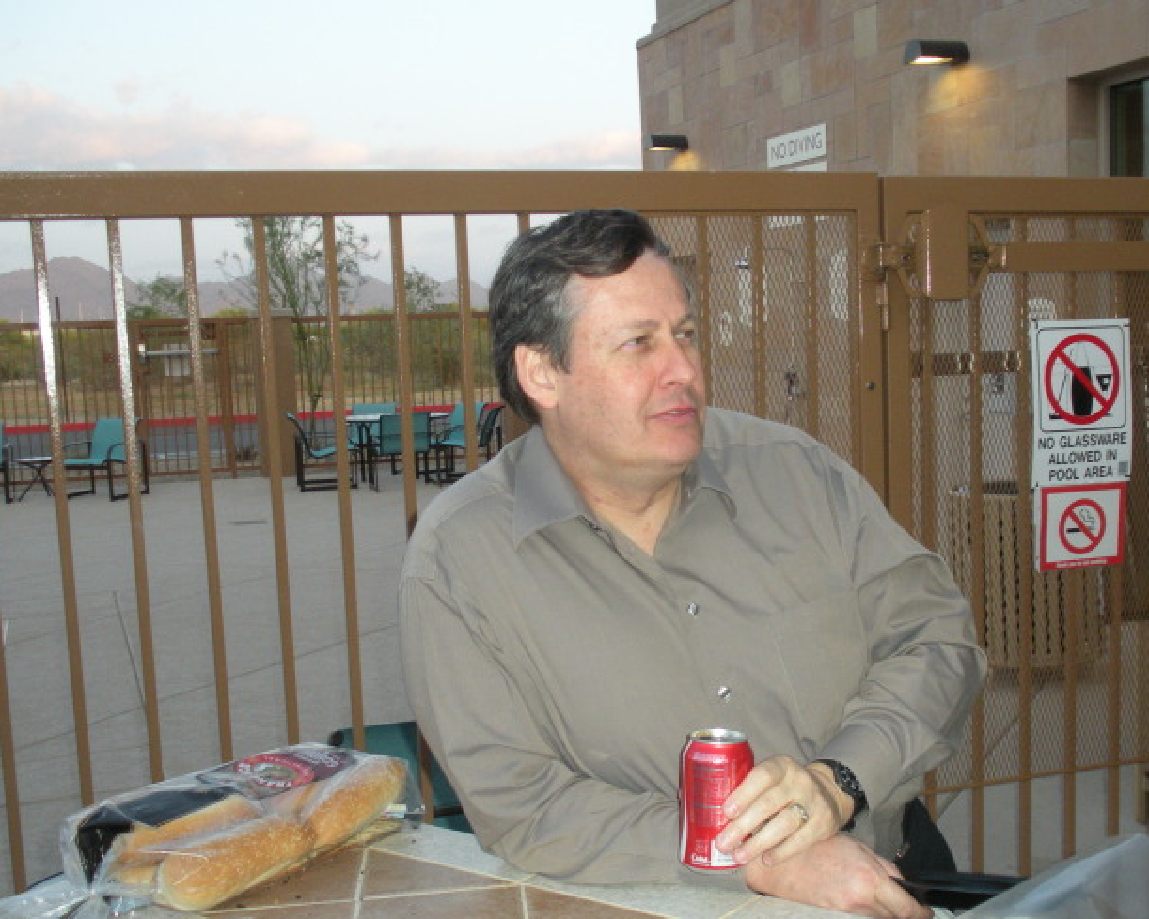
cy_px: 519
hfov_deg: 40.1
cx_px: 709
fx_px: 1565
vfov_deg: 32.7
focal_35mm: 46
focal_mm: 6.3
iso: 182
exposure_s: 1/63.3
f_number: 3.5
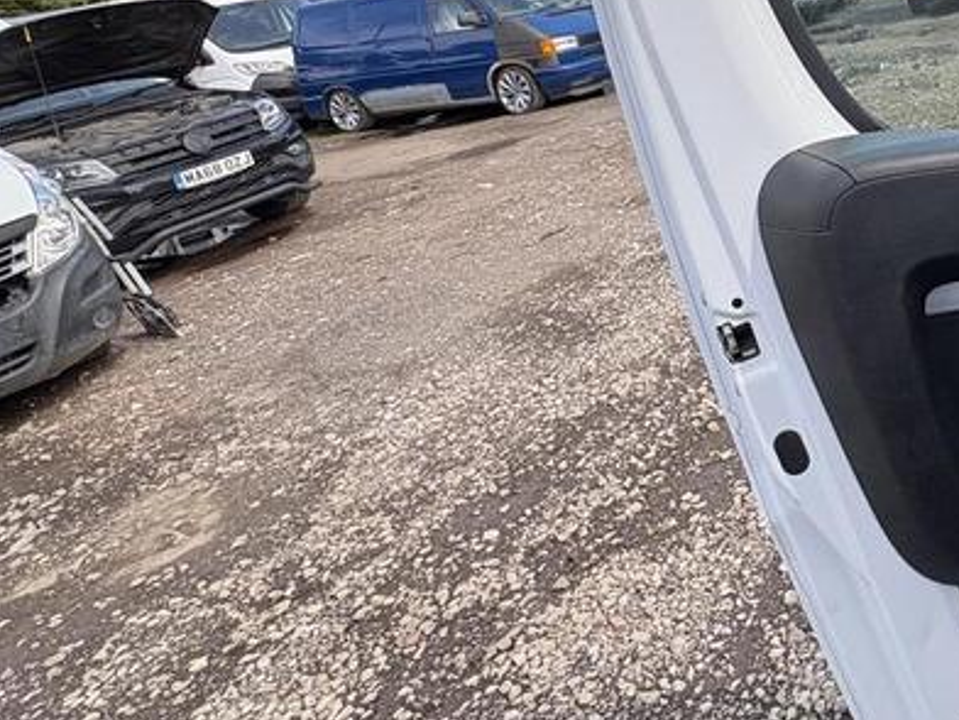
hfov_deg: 46.7
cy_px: 122
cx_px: 974
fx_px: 887
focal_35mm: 32
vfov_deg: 41.8
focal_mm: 2.22
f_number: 2.2
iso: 40
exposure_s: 1/464
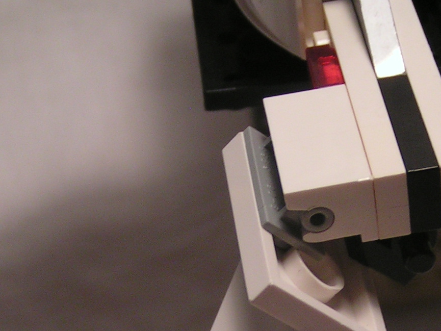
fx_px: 1478
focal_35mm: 116
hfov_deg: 16.9
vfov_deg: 12.6
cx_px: 314
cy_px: 343
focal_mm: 7.6
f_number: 2.8
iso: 80
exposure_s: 1/50
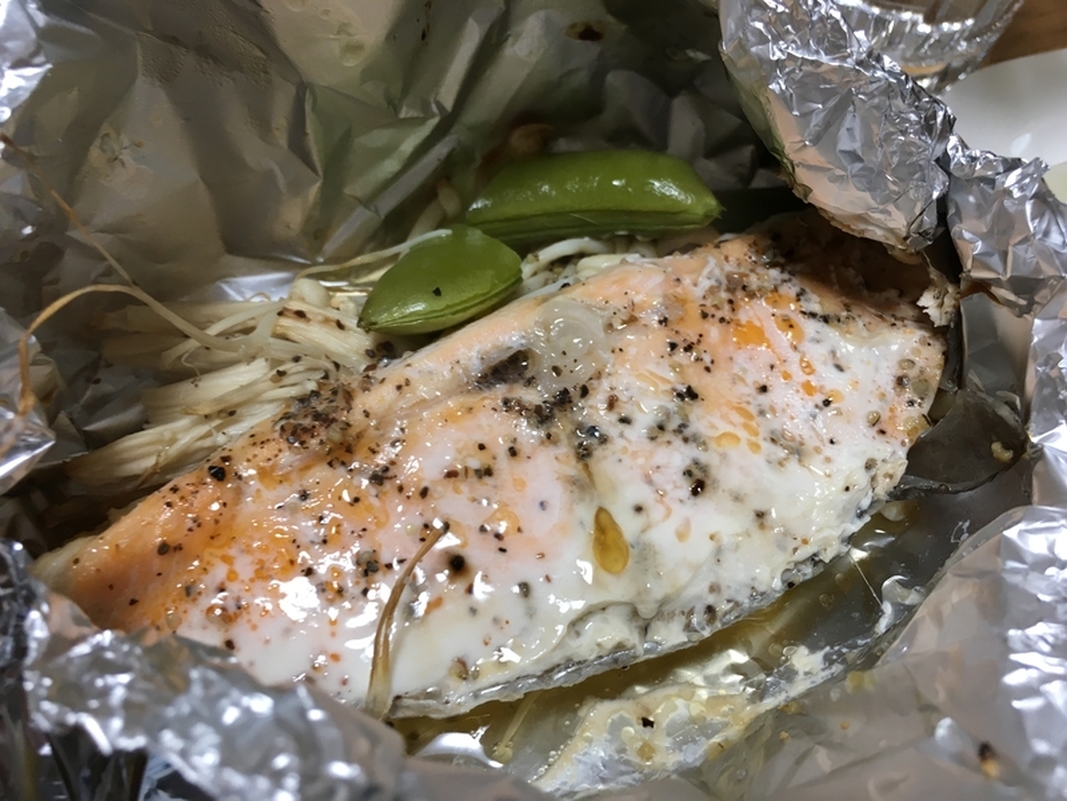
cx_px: 534
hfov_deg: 61.7
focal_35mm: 29
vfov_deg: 48.2
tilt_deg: -62.7
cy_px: 400
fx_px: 894
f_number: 2.2
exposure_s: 1/30
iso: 50
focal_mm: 4.15
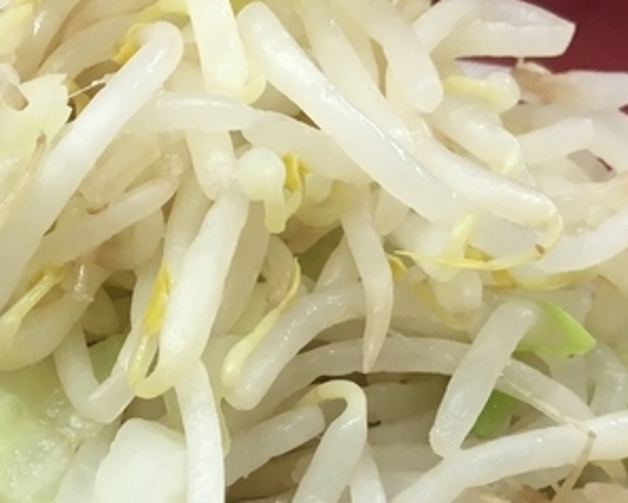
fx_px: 1822
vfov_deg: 15.3
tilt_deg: -29.6
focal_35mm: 98
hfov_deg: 19.3
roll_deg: -1.9
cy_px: 539
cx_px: 115
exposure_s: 1/40
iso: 25
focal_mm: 4.15
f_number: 2.2
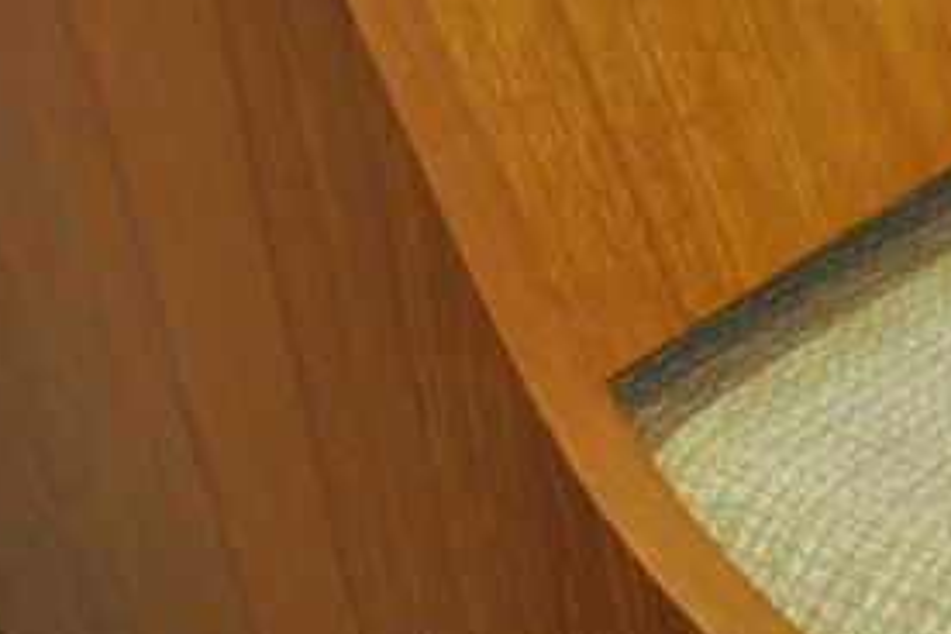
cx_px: 1378
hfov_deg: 18.4
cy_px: 341
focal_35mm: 100
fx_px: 2641
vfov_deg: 13.7
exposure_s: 2
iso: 800
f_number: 22
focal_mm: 18
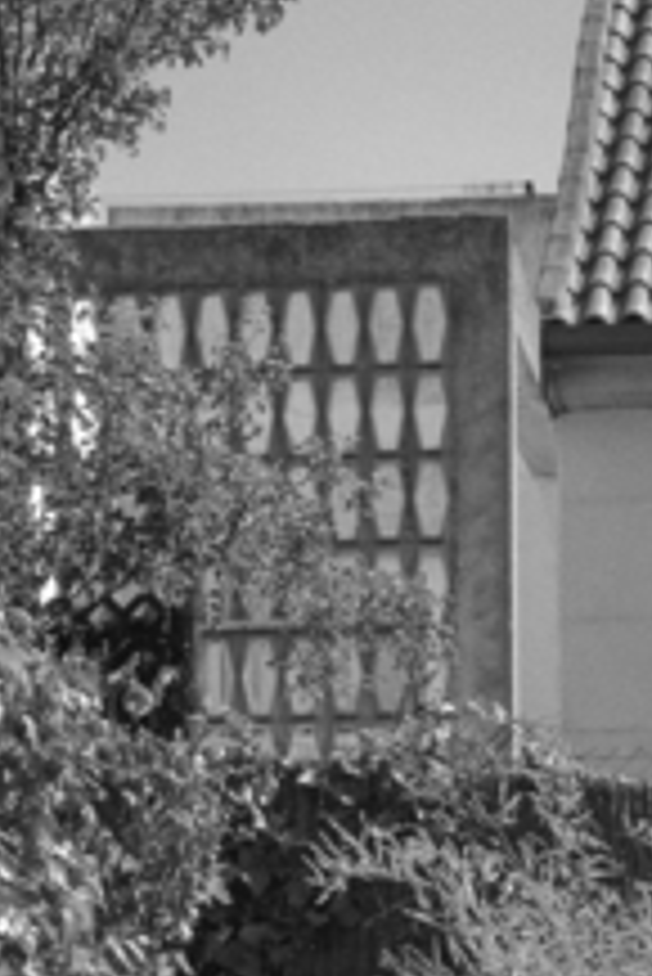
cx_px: 297
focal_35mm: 163
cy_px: 1453
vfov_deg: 12.0
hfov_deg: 8.4
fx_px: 4421
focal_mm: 50
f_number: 8
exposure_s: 1/160
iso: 100
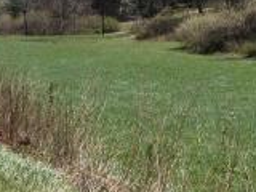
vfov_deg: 11.6
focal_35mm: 127
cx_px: 160
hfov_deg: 15.5
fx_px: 939
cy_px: 160
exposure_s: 1/1227
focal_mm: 4.28
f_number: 2.4
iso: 50
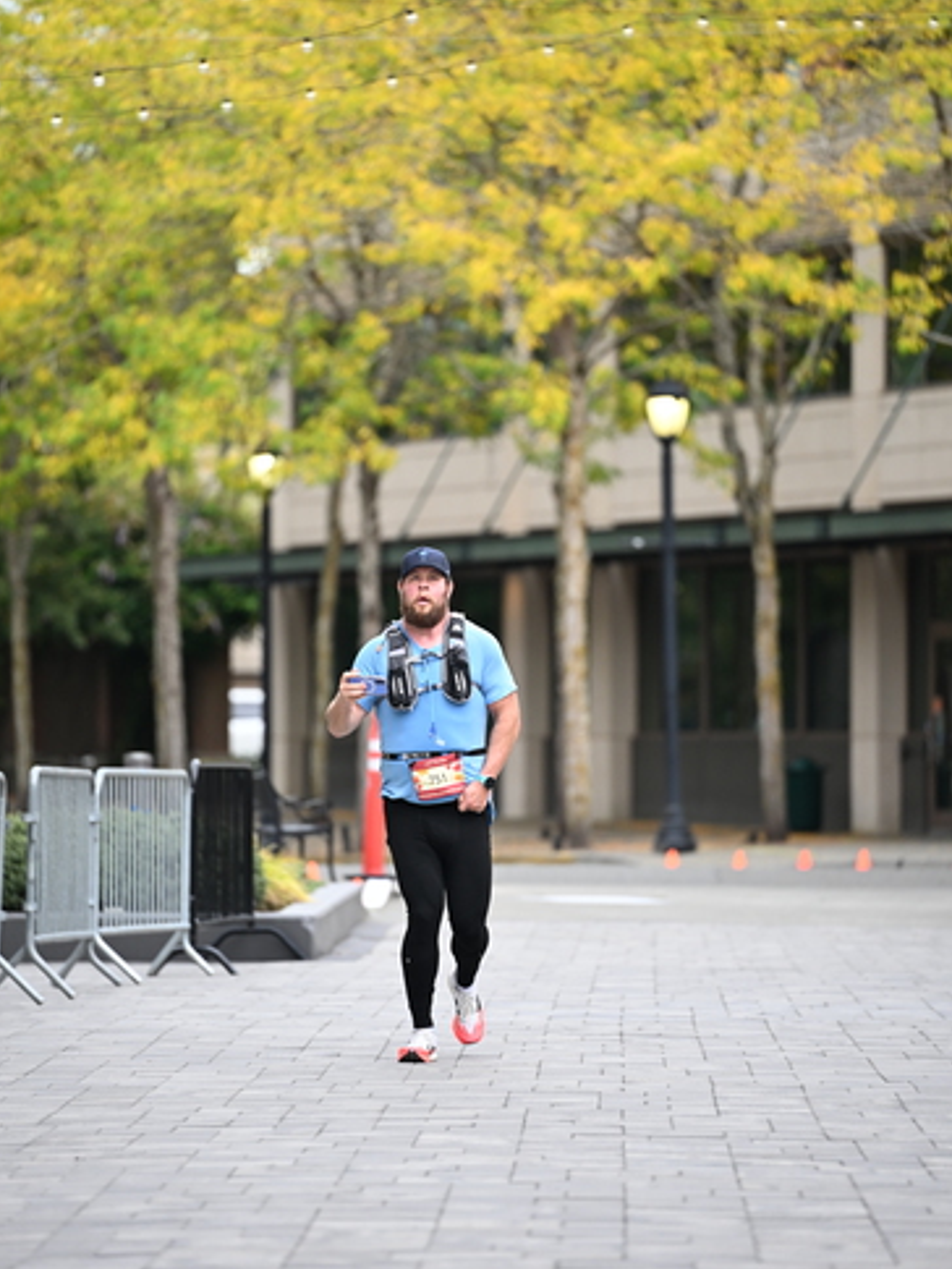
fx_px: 7990
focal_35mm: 218
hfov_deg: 6.8
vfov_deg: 9.1
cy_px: 589
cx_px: 475
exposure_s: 1/1250
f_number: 2.8
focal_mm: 200
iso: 640
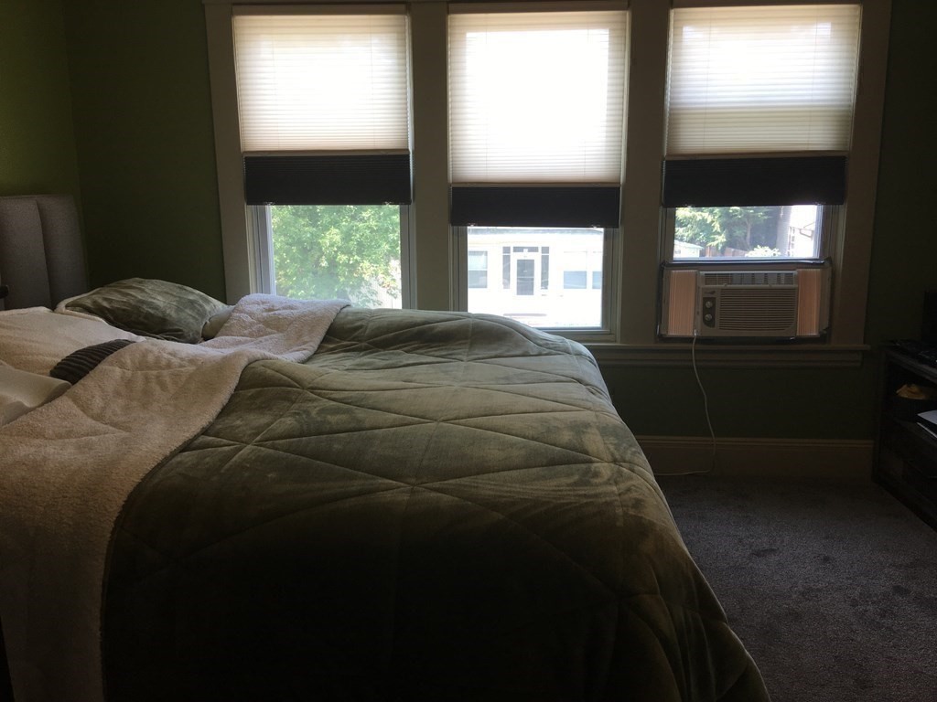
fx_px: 785
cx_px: 468
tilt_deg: -10.6
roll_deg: -0.1
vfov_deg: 48.2
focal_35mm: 29
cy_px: 351
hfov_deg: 61.7
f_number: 2.2
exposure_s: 1/60
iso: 32
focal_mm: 4.15
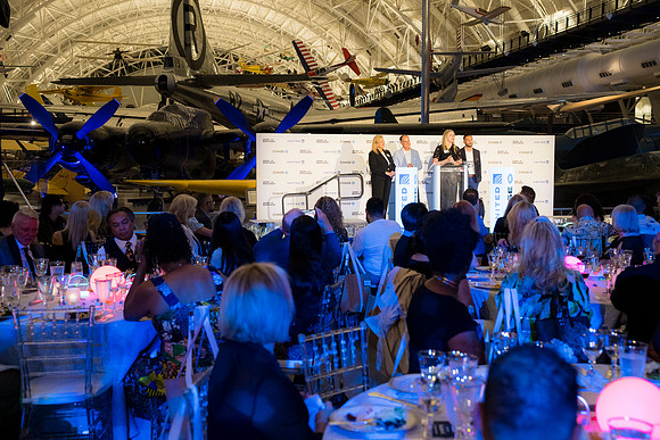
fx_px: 770
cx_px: 330
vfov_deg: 31.9
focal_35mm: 42
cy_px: 220
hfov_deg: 46.4
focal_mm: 42
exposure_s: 1/125
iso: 2800
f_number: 4
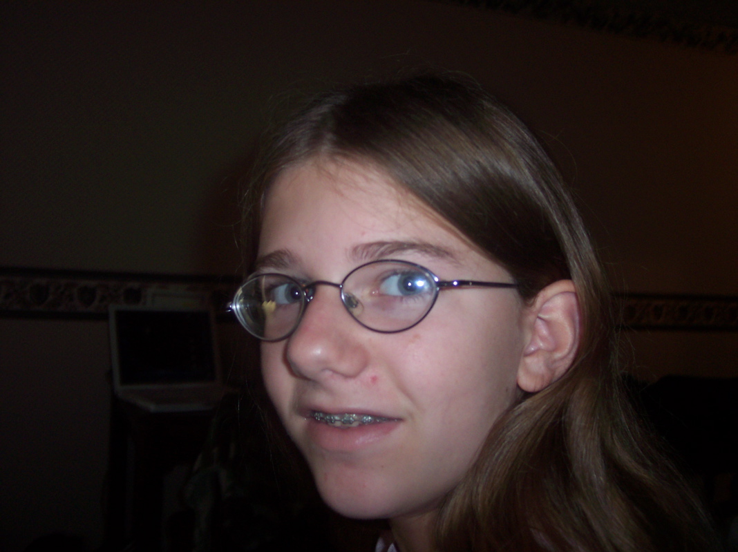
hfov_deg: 49.0
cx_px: 369
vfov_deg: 37.7
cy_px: 276
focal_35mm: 38
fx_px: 809
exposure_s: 1/30
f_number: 2.8
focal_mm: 8
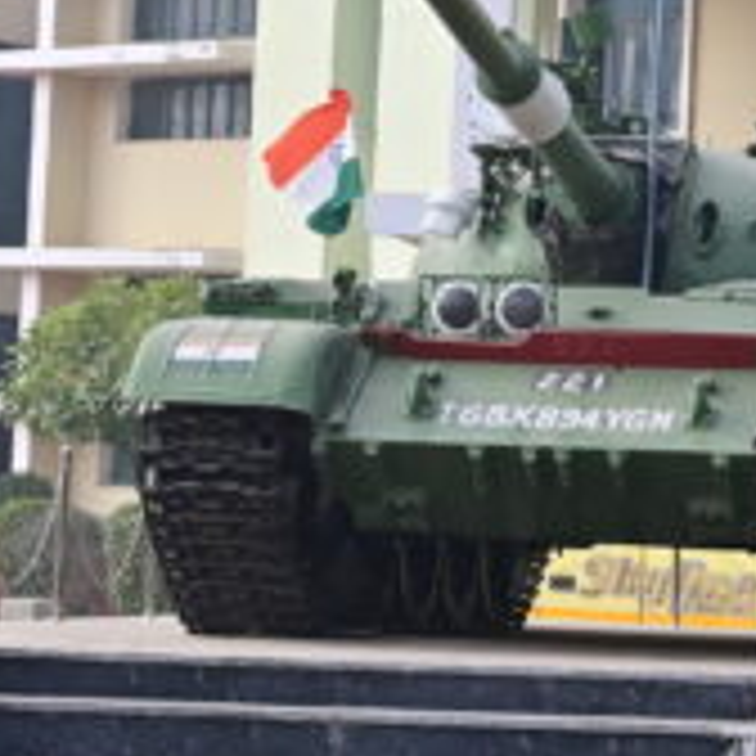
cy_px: 38
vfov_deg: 7.8
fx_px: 5510
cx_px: 850
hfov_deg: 7.8
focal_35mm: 223
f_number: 14
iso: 320
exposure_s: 1/160
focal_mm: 43
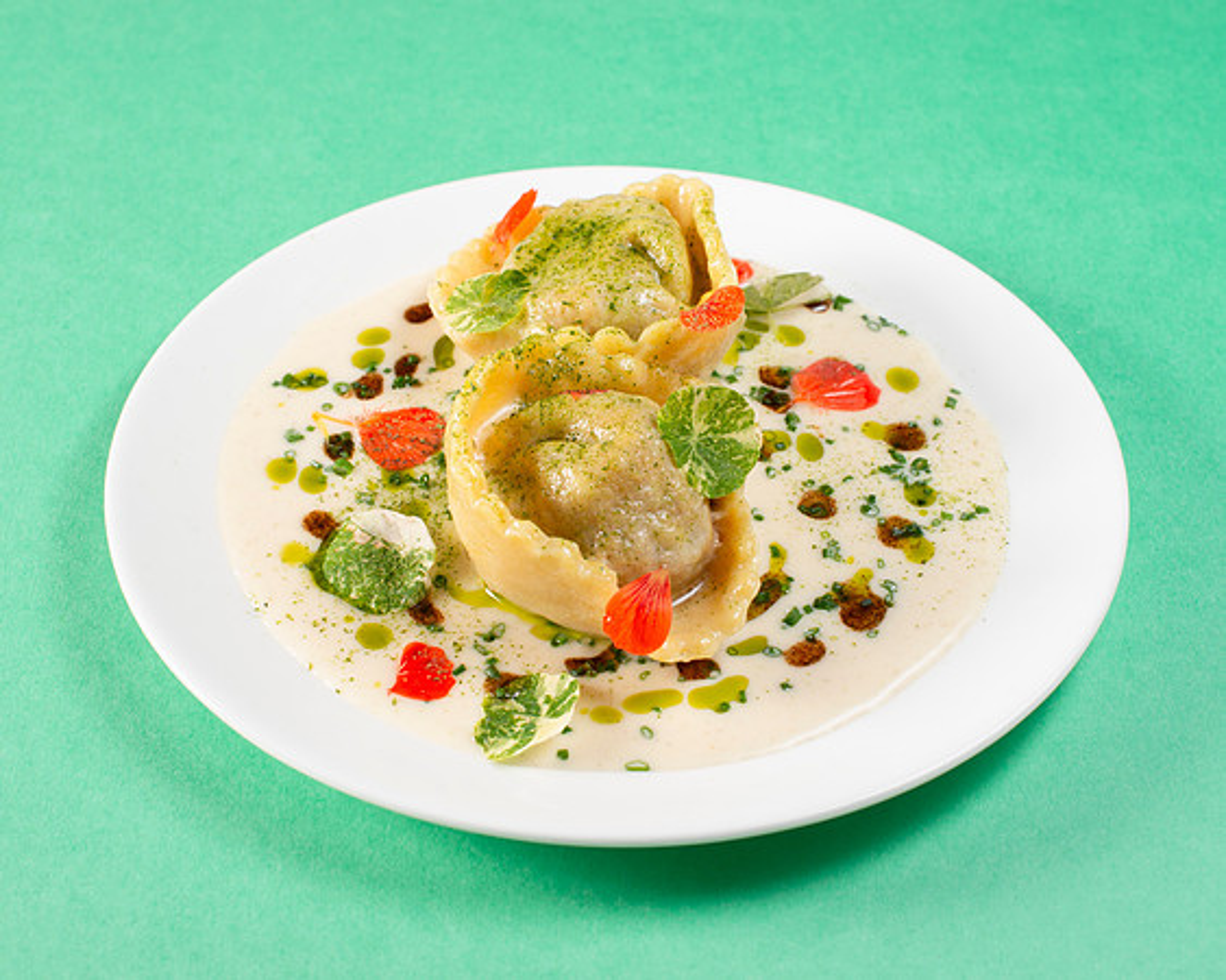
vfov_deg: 26.5
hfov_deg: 32.8
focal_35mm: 57
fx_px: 2081
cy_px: 490
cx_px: 641
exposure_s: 1/200
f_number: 9
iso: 200
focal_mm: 50
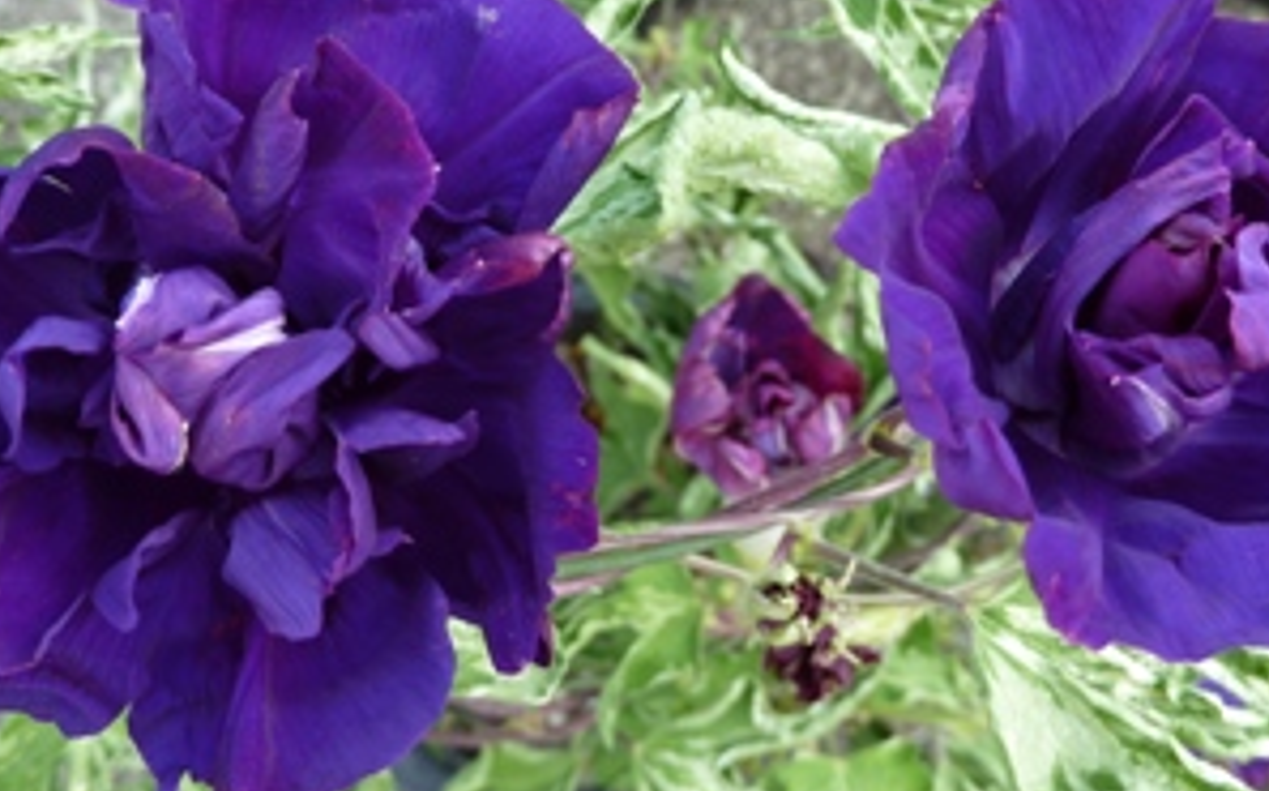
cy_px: 286
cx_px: 615
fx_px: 1658
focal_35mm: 48
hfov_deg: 41.9
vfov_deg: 26.7
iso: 80
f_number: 3.4
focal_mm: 5
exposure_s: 1/80
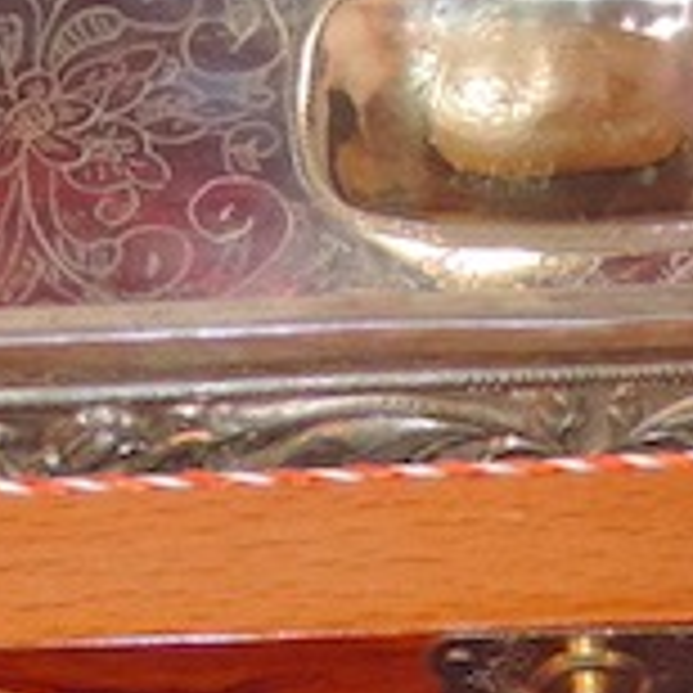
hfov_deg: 8.5
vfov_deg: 8.1
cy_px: -709
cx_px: 450
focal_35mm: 206
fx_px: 4666
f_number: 3.3
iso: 400
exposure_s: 1/30
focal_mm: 7.1
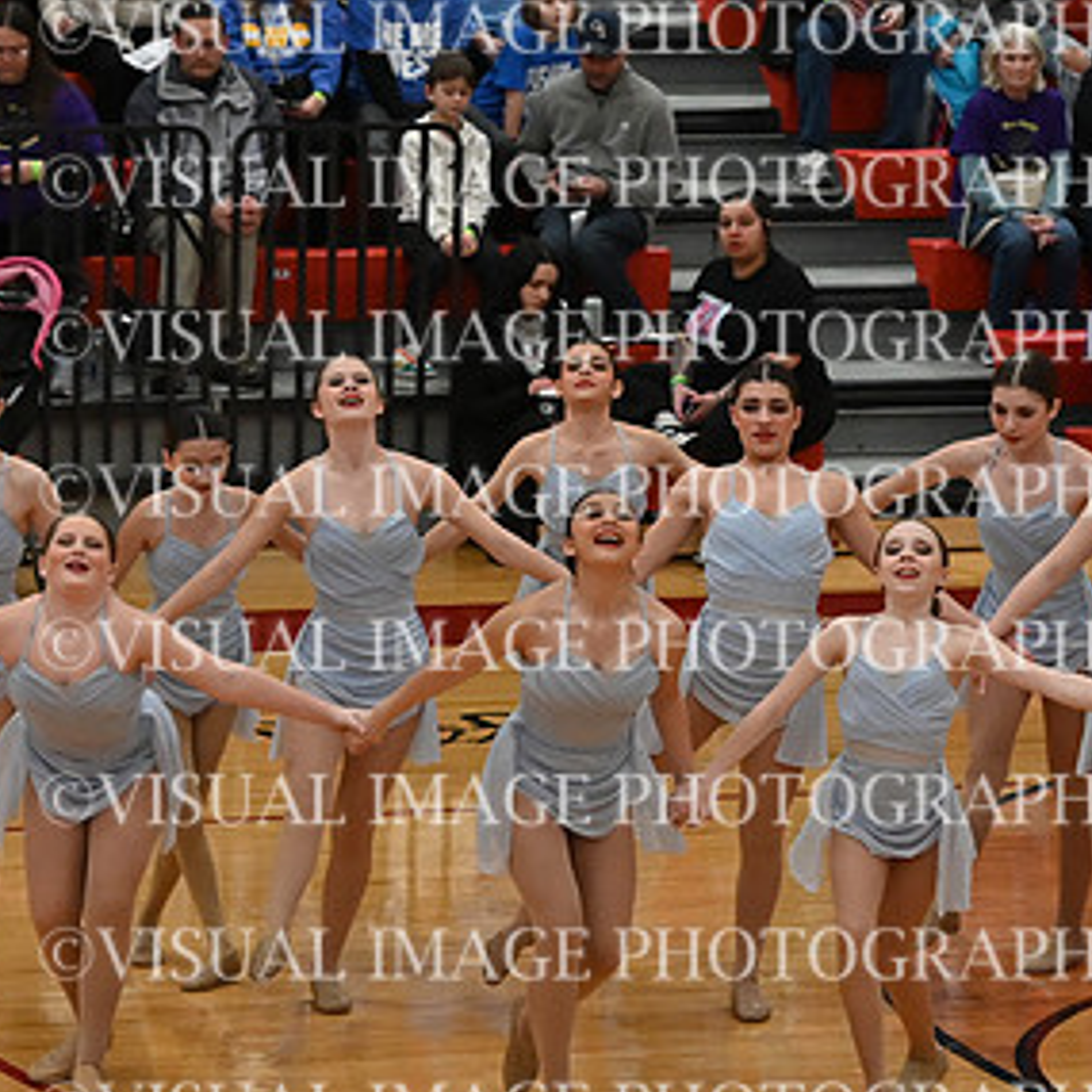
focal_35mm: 239
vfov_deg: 7.3
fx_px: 8530
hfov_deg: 7.3
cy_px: 722
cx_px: 594
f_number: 4
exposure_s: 1/400
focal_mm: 92
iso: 5000
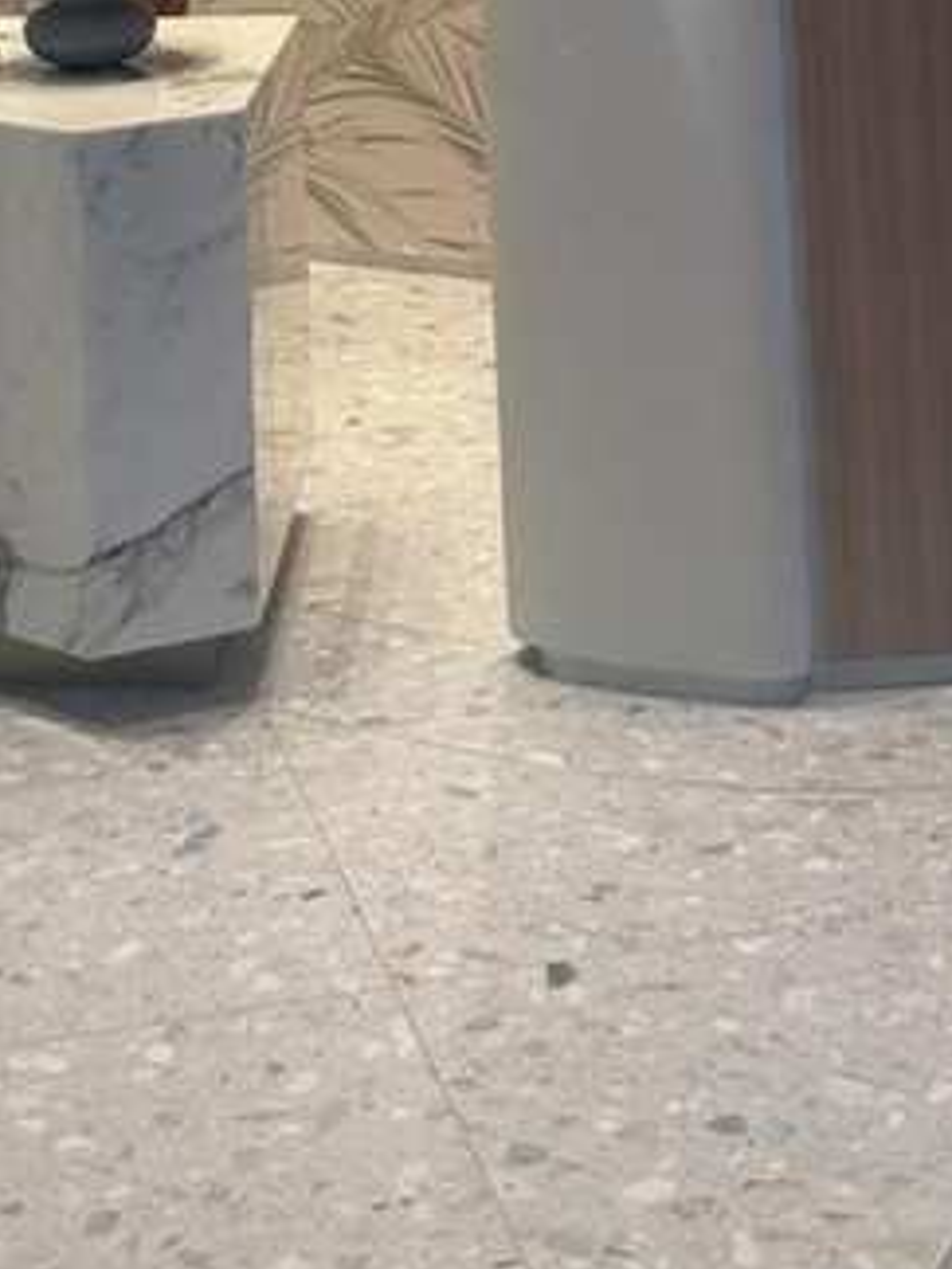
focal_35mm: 79
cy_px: -552
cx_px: 372
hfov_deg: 18.6
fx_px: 2897
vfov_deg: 21.4
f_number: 1.78
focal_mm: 6.76
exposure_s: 1/212
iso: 200
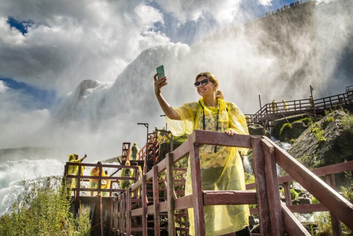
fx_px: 314
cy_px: 118
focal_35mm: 32
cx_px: 176
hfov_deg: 58.7
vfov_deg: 41.1
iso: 640
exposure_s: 1/400
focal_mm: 32
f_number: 16
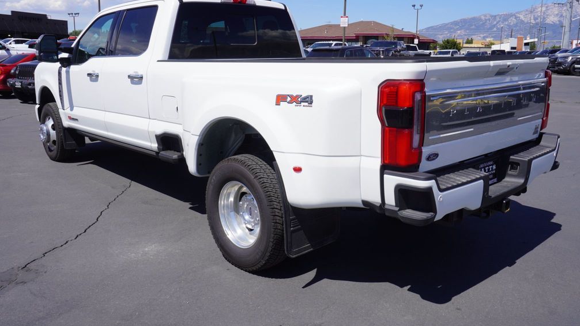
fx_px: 492
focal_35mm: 32
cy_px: 141
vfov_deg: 36.6
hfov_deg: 61.0
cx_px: 285
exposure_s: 1/200
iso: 100
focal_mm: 20
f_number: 10
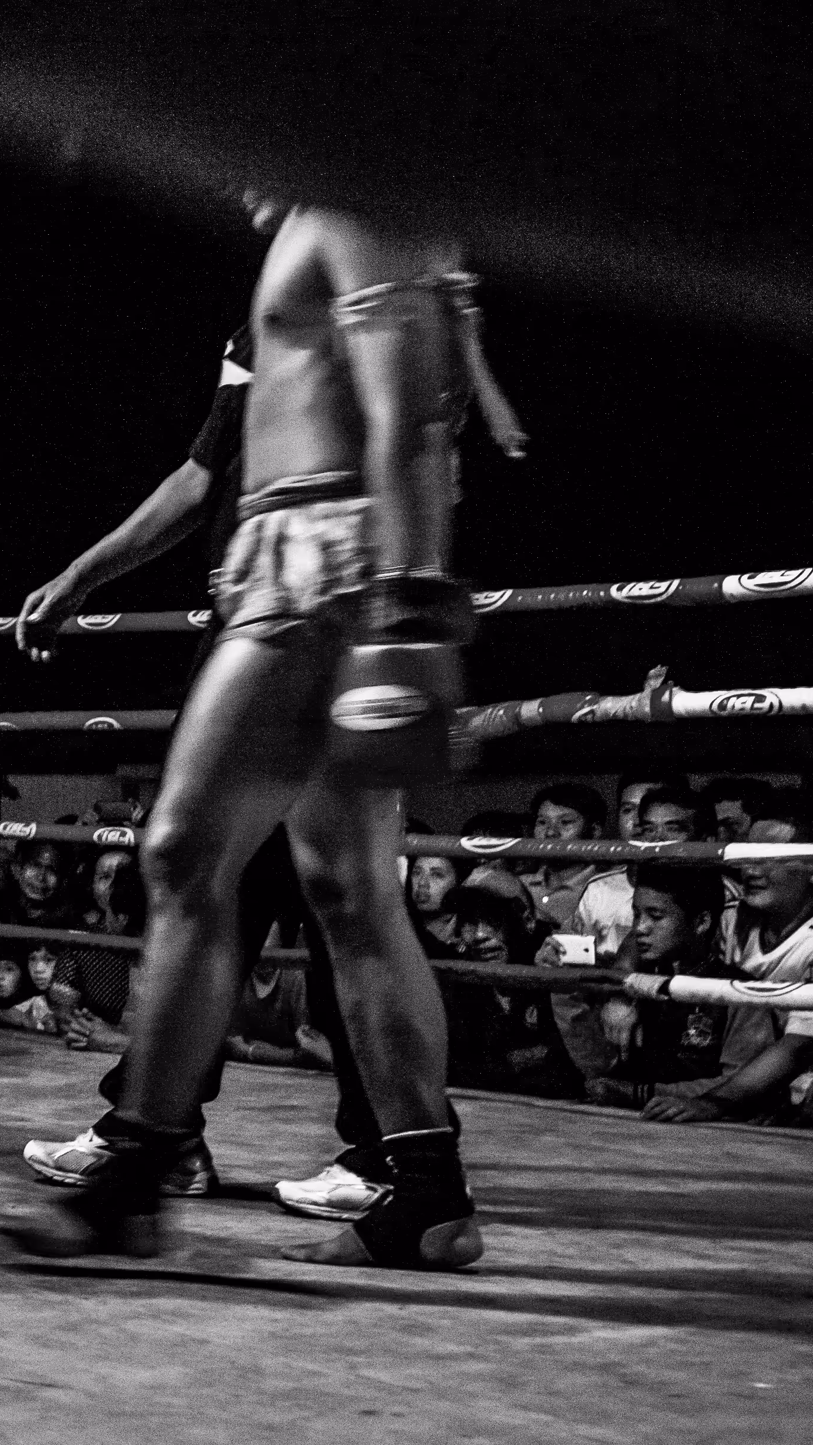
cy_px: 761
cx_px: -339
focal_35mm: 64
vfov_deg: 32.8
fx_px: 2453
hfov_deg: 17.3
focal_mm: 35
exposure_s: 1/60
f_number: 4
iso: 6400
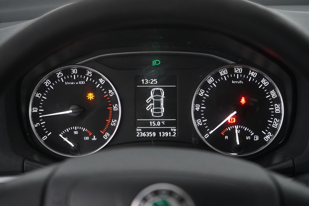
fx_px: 601
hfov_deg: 28.8
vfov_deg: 19.5
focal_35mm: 70
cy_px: 103
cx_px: 154
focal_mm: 70
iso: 8000
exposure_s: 1/40
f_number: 5.6
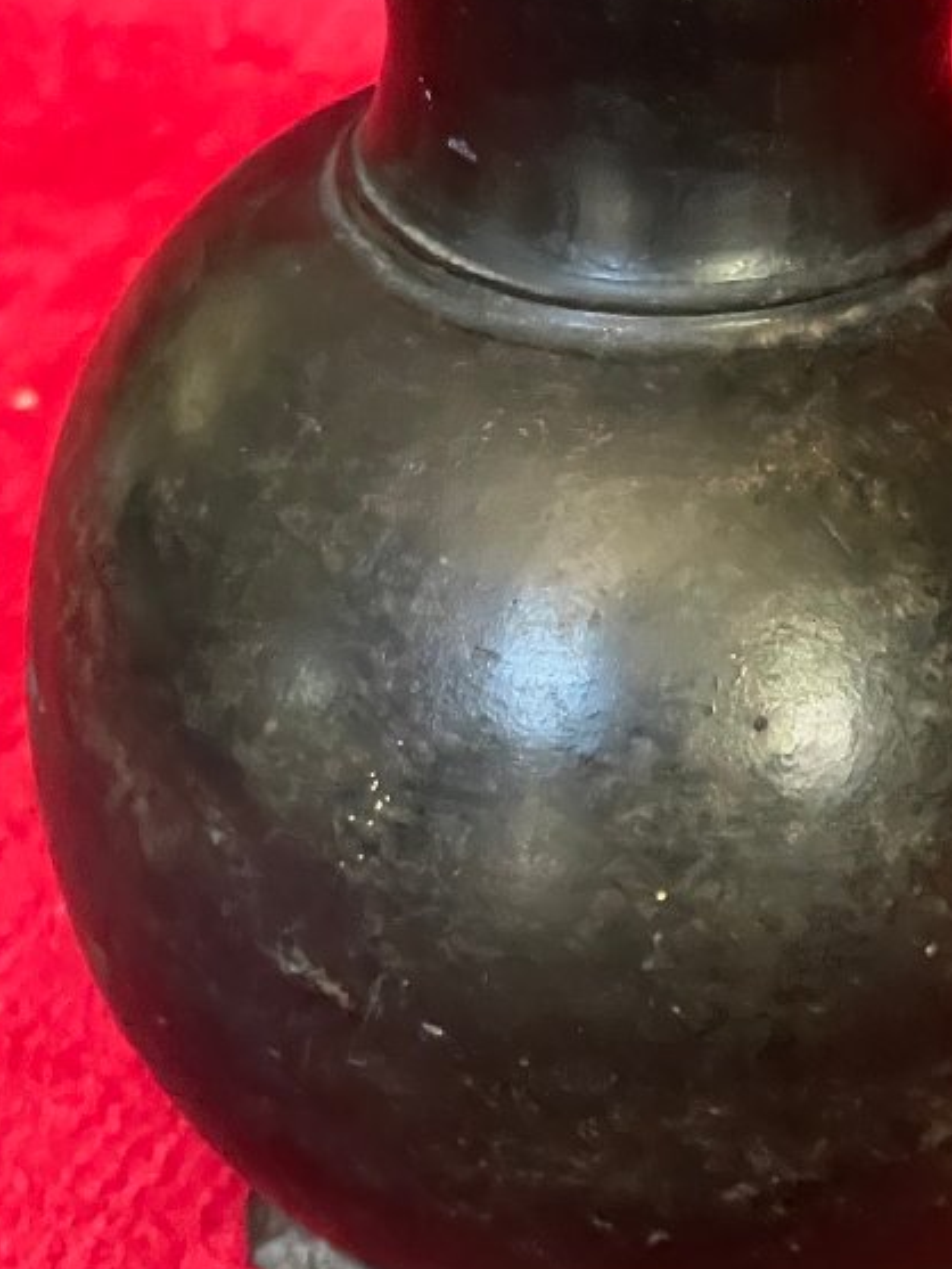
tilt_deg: -27.3
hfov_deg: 13.2
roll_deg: +0.3
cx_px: 663
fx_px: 4105
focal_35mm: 112
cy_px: 276
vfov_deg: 17.4
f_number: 2
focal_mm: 6
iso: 1250
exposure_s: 1/30
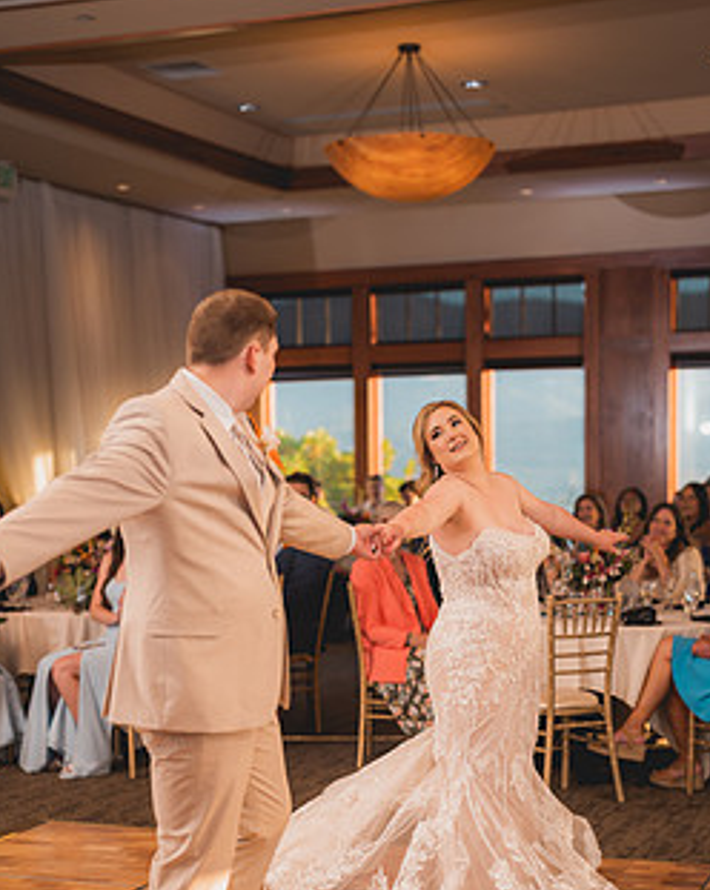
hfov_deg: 22.4
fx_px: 1790
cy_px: 621
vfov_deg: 27.7
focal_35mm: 68
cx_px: 346
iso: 125
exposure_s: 1/250
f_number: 1.8
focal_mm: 50
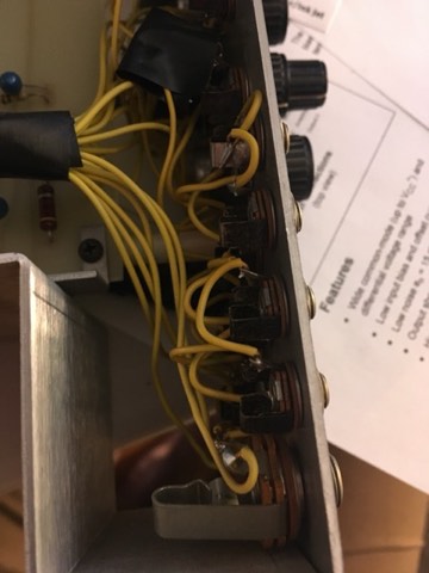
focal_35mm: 29
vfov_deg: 61.7
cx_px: 214
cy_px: 286
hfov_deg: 48.2
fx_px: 479
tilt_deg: -79.2
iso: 200
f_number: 2.2
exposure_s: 1/15
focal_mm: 4.15
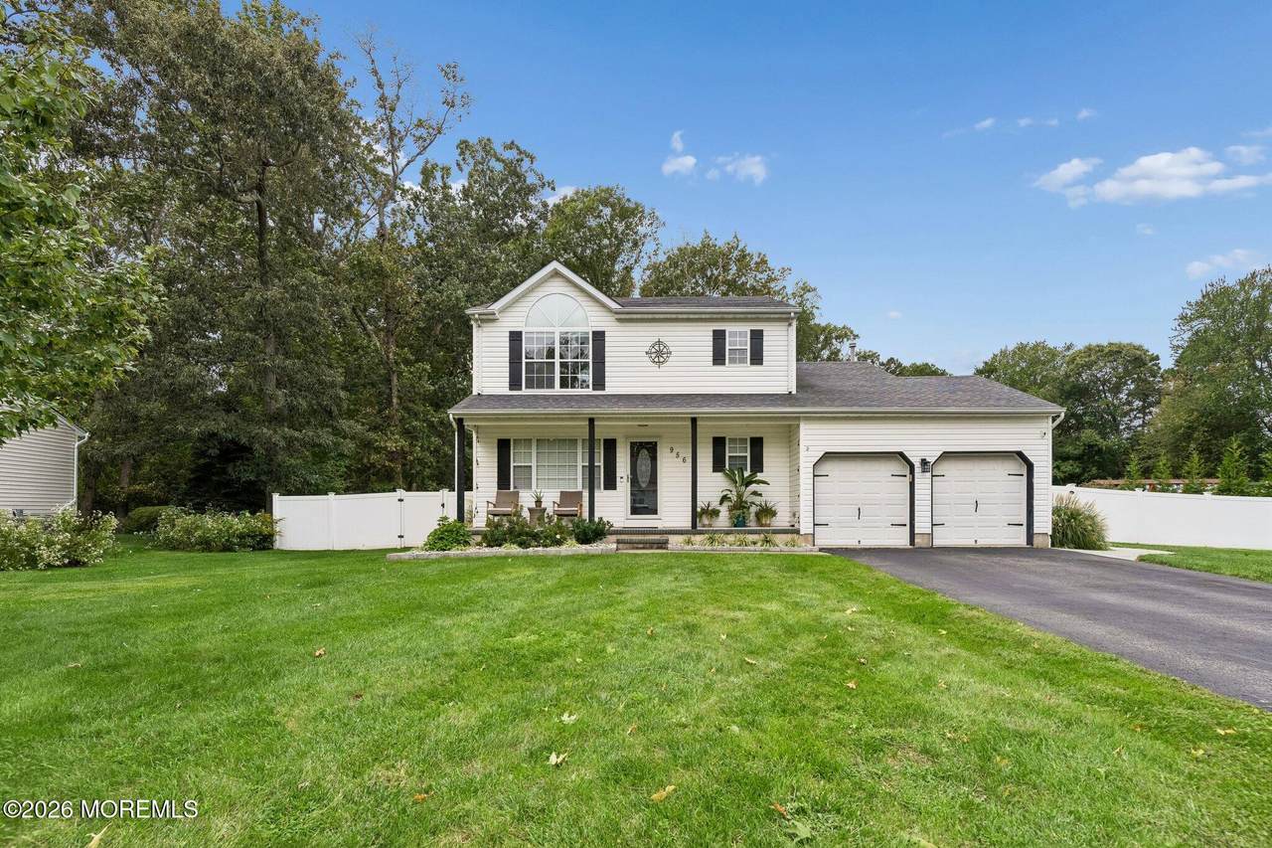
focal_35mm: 15
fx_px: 530
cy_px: 424
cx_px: 636
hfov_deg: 100.4
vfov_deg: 77.3
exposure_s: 1/2500
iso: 1000
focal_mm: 15
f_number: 7.1
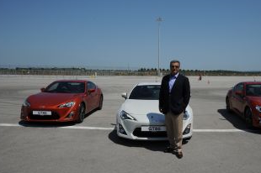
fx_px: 225
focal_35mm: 31
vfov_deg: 42.0
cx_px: 158
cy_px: 66
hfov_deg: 59.8
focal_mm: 24
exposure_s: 1/250
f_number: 18
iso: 320
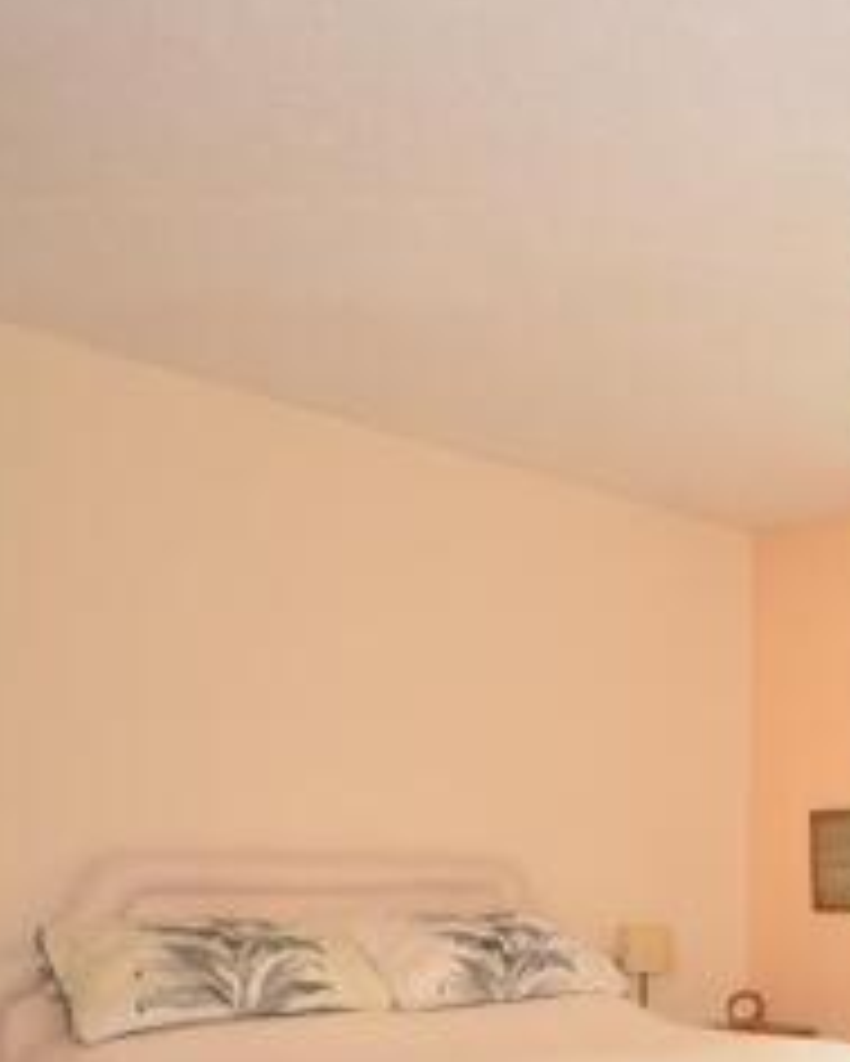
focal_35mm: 39
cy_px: 868
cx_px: 1169
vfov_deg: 44.3
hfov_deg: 29.1
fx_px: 1226
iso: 200
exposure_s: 1/50
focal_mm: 10
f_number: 5
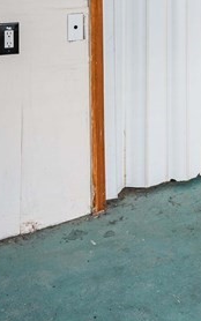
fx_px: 525
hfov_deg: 20.8
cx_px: 209
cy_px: -13
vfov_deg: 31.0
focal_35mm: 60
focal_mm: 16
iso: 64
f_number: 10
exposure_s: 1/1.67
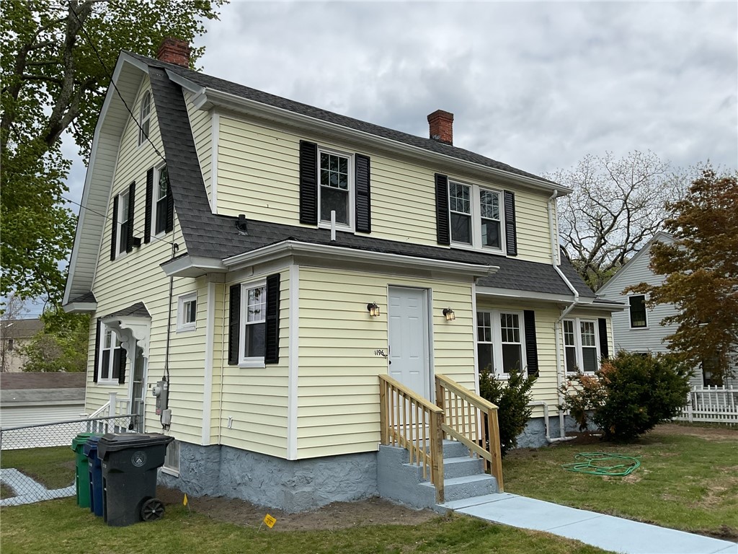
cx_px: 369
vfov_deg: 48.2
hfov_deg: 61.7
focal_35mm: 29
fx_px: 618
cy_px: 277
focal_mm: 3
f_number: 1.8
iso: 16
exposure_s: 1/2427
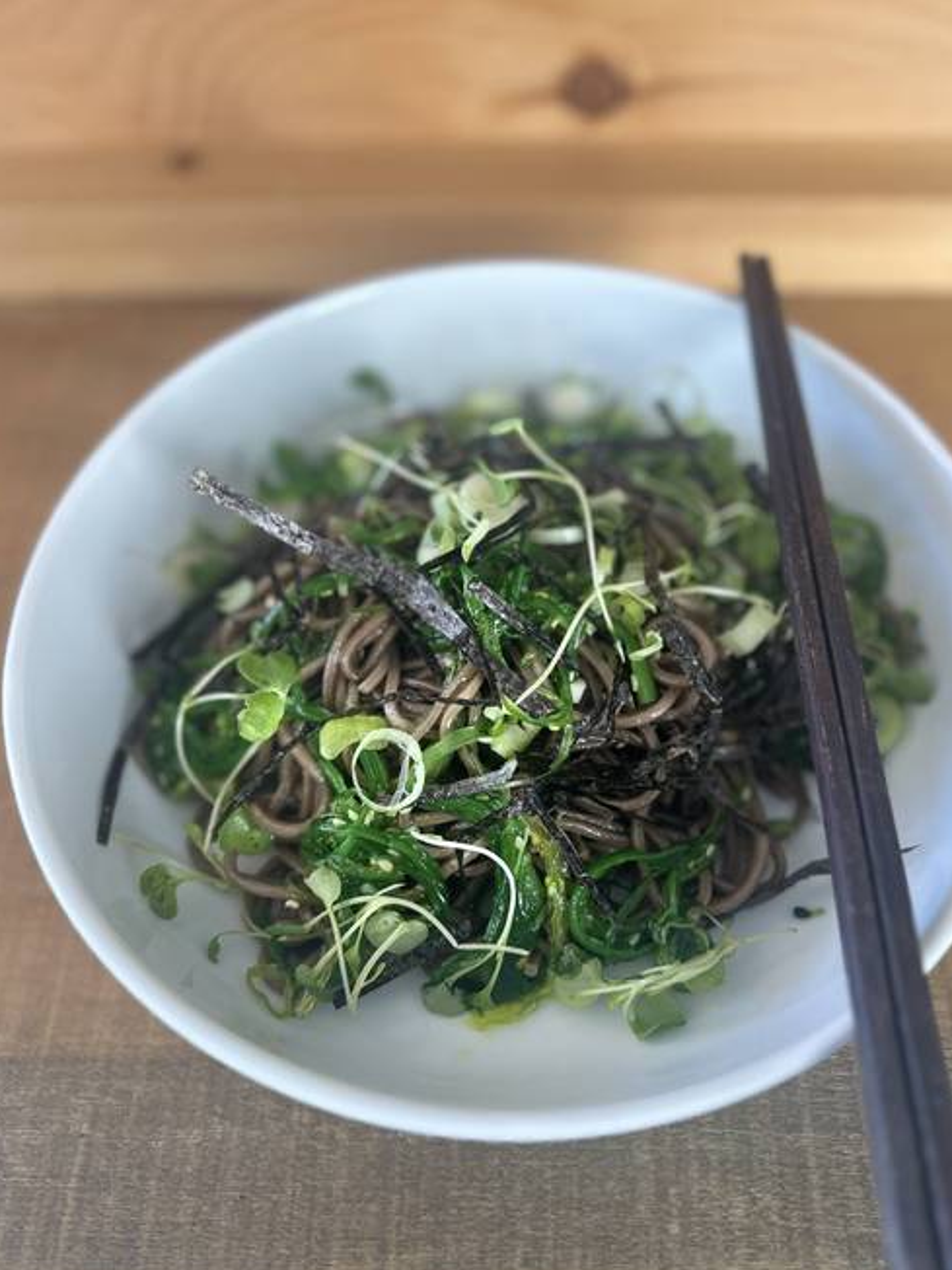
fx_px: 990
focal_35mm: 27
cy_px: 603
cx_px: 494
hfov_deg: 51.3
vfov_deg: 65.3
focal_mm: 6.86
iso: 100
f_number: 1.78
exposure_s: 1/120
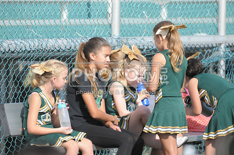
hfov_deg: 5.7
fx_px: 2337
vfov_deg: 3.8
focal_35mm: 360
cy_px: 78
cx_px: 117
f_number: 4
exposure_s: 1/6400
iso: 1600
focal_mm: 240
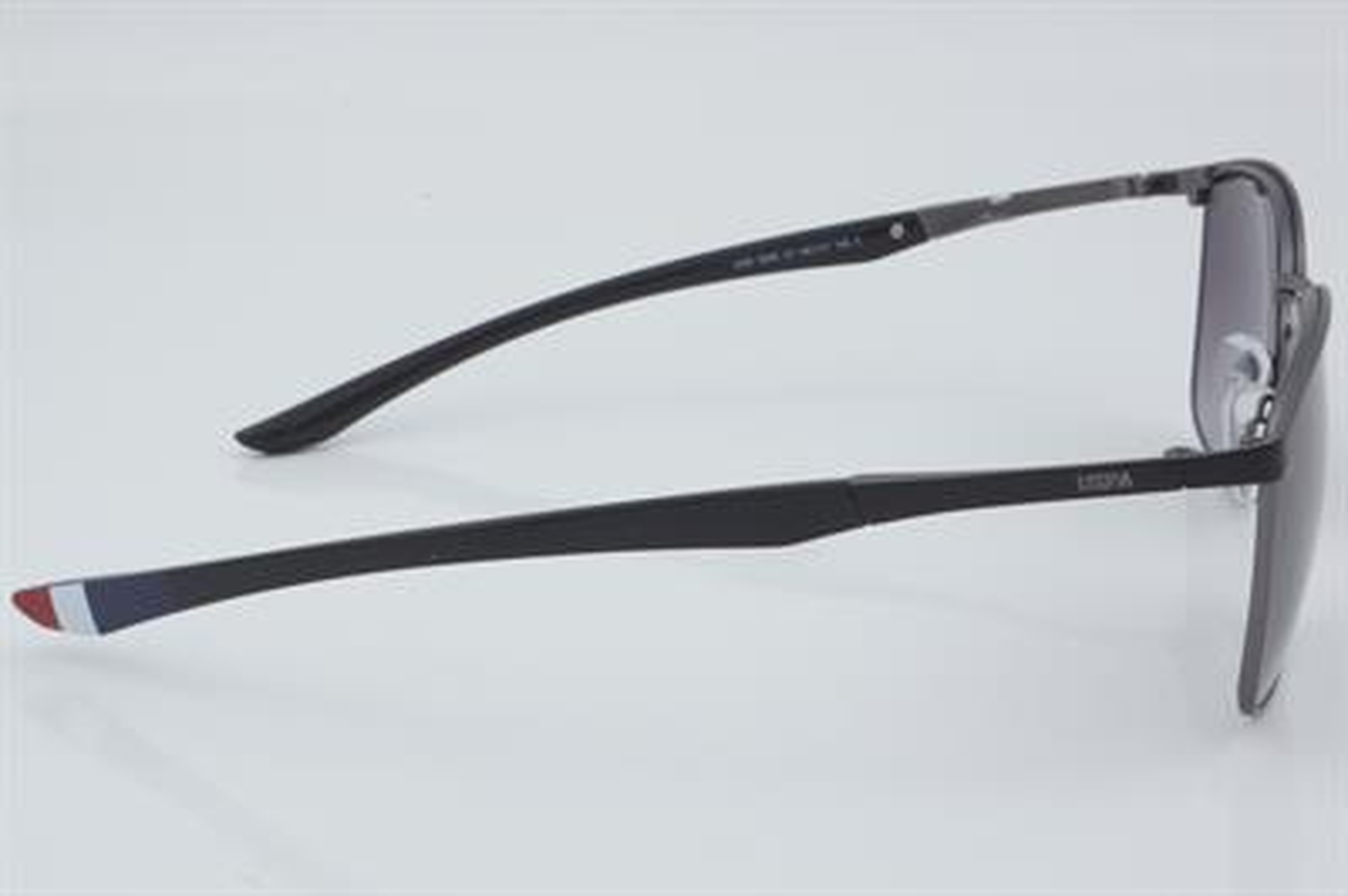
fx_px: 2806
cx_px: 674
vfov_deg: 18.2
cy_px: 448
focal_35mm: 75
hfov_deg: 27.0
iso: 100
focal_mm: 50
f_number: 32
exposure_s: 1/3
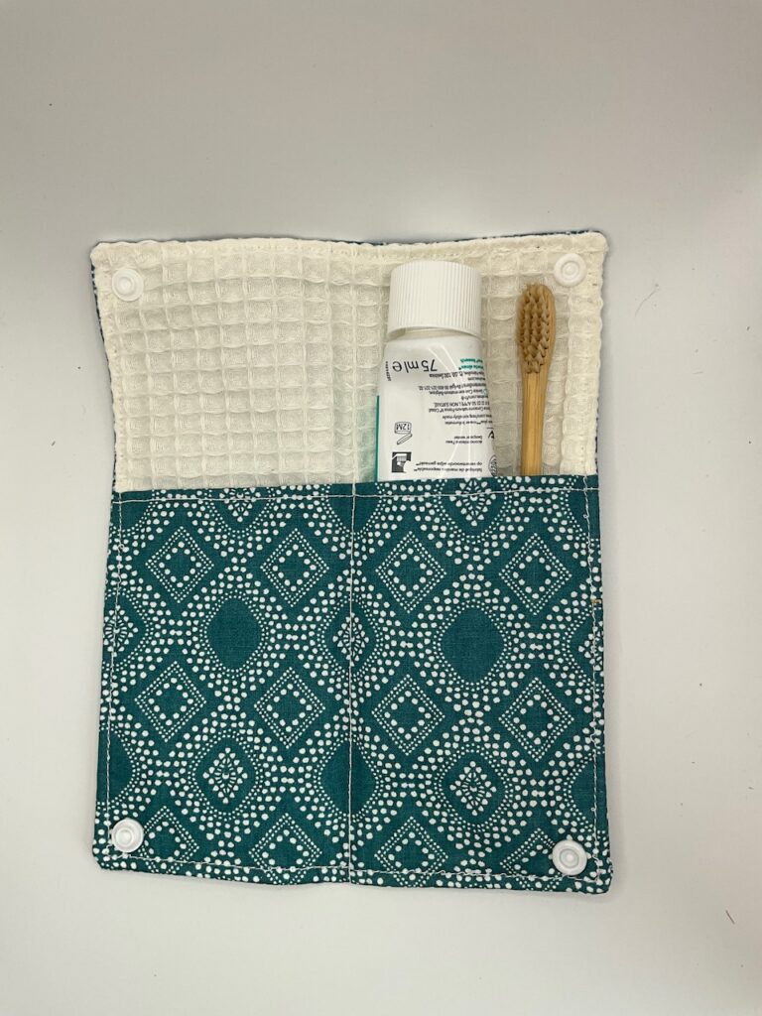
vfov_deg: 61.7
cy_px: 508
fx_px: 851
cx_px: 381
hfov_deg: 48.2
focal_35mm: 29
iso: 25
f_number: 1.8
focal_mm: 3
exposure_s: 1/324
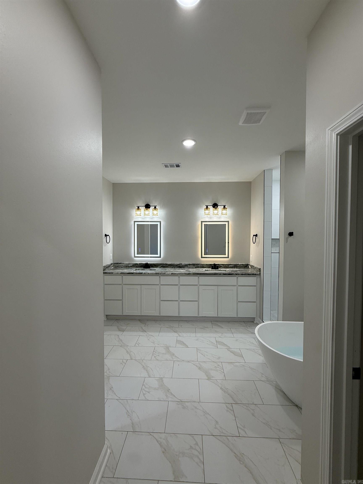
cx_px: 182
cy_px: 242
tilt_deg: -0.8
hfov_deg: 85.7
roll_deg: -1.6
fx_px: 196
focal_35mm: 14
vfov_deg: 102.1
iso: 100
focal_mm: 2.22
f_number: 2.2
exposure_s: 1/120
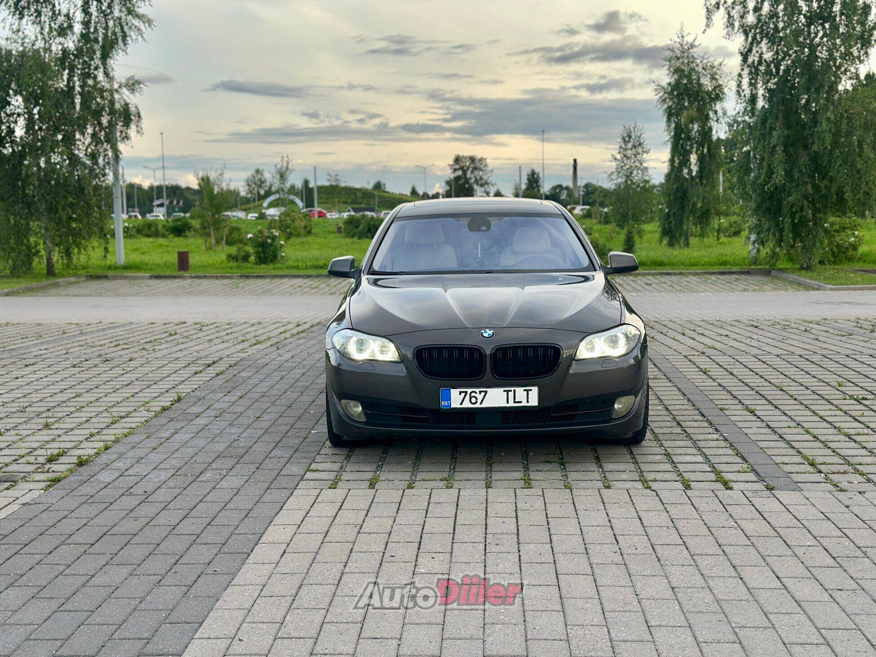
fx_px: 1215
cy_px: 328
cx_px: 438
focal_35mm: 48
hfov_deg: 39.7
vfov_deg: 30.3
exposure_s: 1/584
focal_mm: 6.86
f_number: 1.78
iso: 80
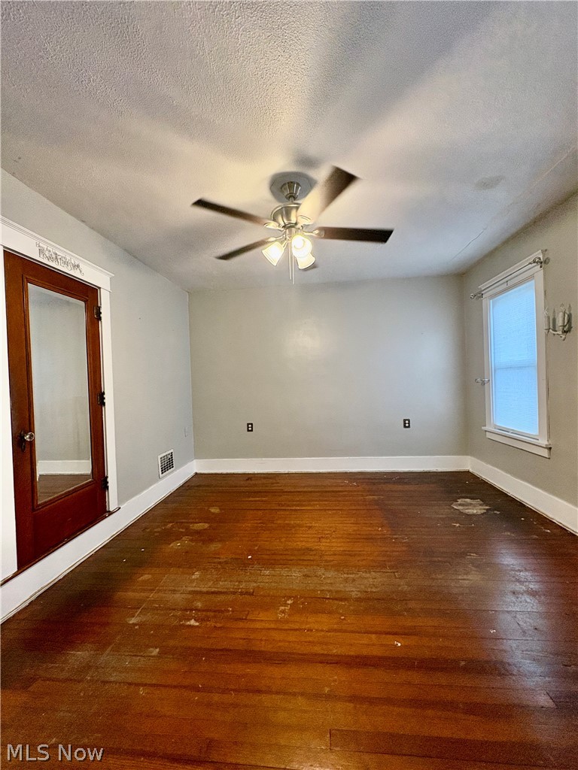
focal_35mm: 14
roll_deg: +2.3
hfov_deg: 85.7
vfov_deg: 102.1
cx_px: 289
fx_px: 312
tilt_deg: +0.2
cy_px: 385
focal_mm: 2.22
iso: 320
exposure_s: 1/60
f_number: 2.2
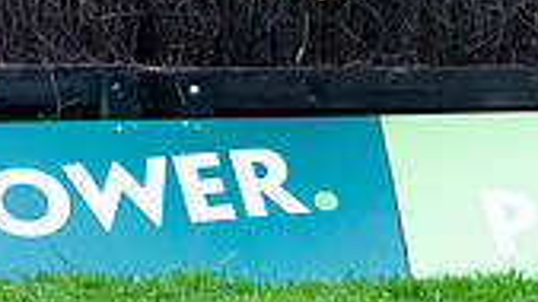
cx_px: 350
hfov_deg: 2.2
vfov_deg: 1.2
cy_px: -405
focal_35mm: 991
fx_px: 14135
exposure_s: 1/1000
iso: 500
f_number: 4
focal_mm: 220
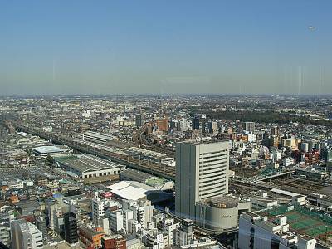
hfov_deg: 49.0
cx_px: 166
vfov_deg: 37.7
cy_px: 124
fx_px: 364
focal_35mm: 38
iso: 79
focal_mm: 6.3
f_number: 4.9
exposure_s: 1/443
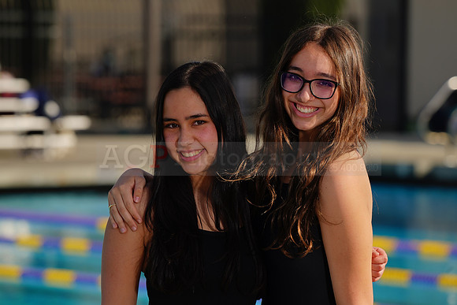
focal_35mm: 259
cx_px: 228
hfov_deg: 7.9
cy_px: 152
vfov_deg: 5.3
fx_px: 3288
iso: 50
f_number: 8
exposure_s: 1/200
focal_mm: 259
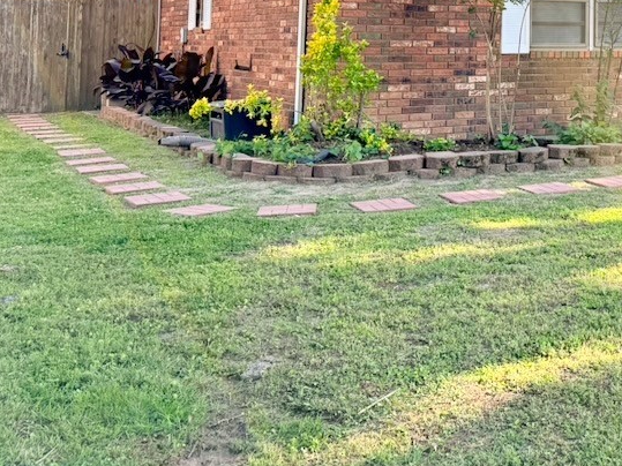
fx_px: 1024
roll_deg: -0.3
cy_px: -28
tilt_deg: +4.7
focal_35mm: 57
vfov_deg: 24.2
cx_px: 679
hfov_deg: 30.4
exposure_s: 1/443
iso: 100
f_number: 1.78
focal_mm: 6.76
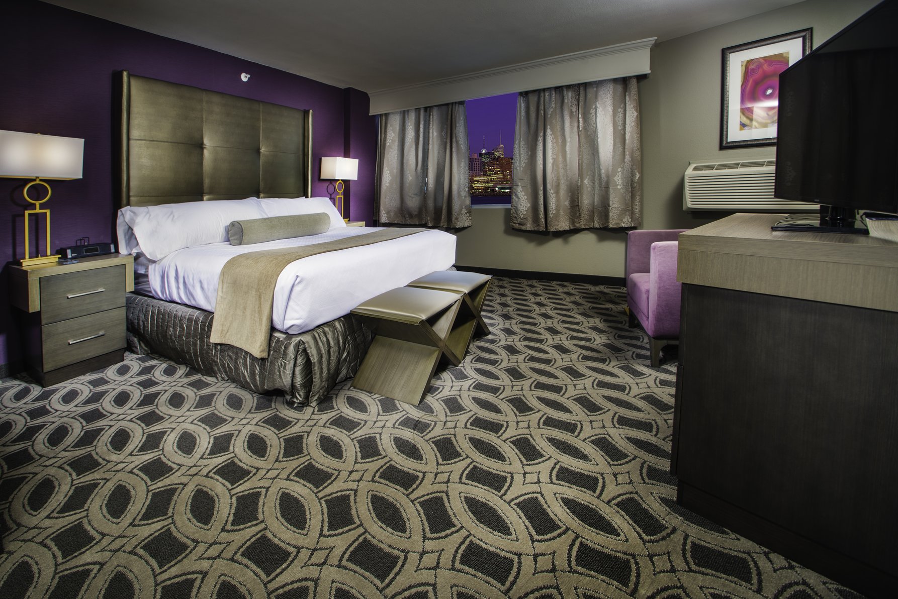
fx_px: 349
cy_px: 300
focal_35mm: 14
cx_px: 449
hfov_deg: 104.2
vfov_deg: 81.3
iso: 100
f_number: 7.1
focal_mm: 14
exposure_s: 1/40
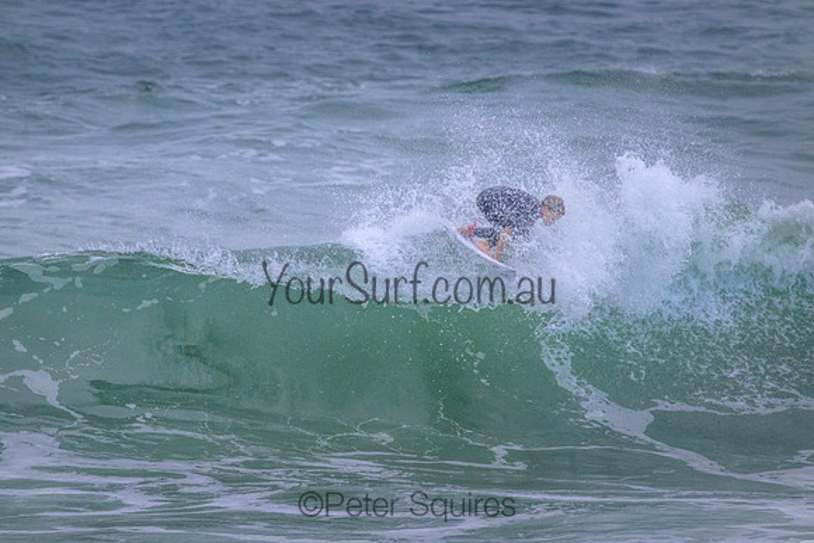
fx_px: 18092
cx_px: 407
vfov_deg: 1.7
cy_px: 272
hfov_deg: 2.6
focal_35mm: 800
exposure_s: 1/2000
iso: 5600
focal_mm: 800
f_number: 11
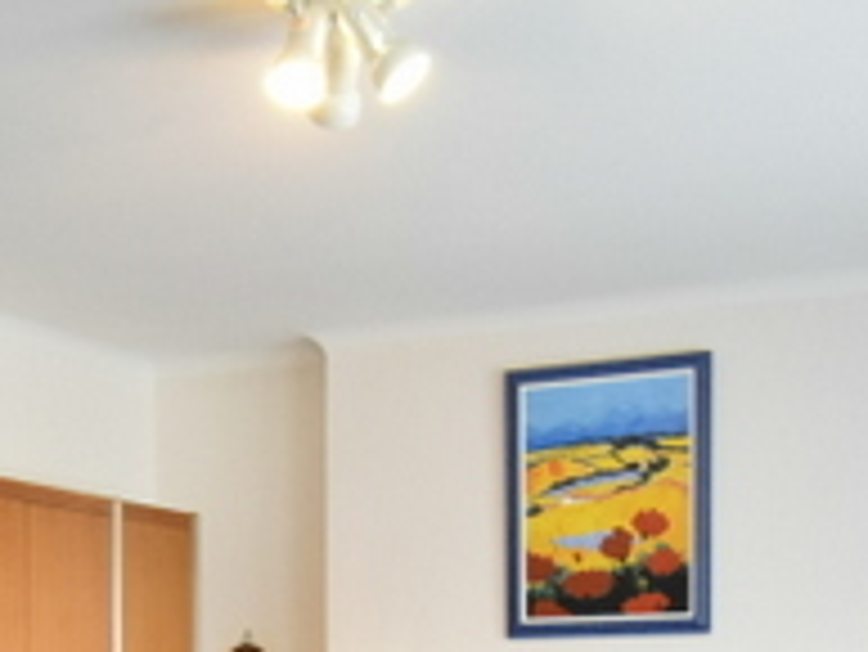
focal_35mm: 67
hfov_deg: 28.4
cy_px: 805
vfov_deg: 20.4
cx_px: 180
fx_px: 1681
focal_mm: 14
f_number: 5
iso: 2500
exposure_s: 1/60
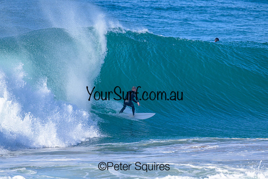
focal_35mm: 800
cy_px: 90
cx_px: 134
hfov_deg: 2.6
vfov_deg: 1.7
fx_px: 5957
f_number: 6.3
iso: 500
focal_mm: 800
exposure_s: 1/2000
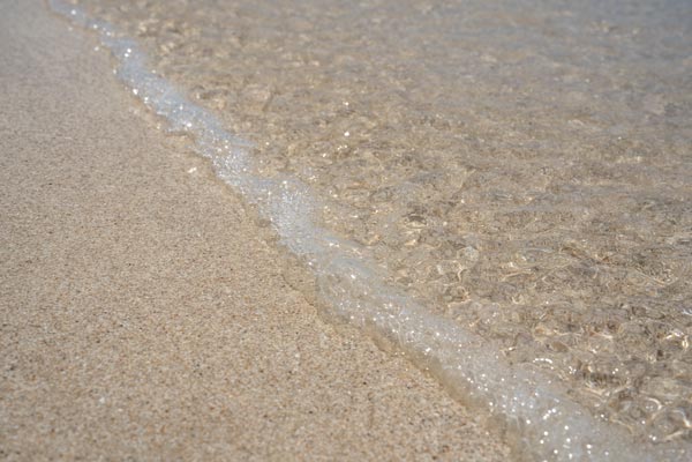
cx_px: 346
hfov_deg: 49.6
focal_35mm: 39
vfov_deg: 34.2
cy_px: 231
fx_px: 750
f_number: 13
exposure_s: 1/2000
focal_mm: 39
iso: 200
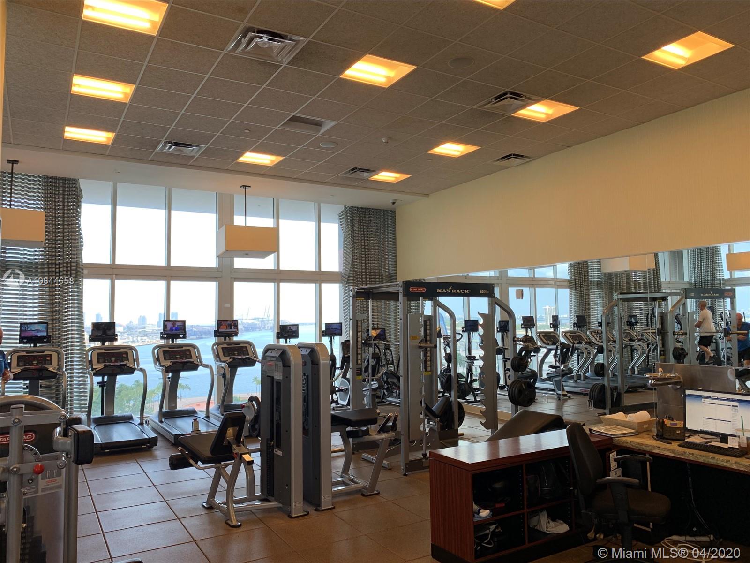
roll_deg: +0.7
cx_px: 375
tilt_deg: +3.8
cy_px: 282
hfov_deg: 67.3
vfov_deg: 53.1
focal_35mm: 26
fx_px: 563
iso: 32
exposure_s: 1/121
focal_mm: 4.25
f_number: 1.8
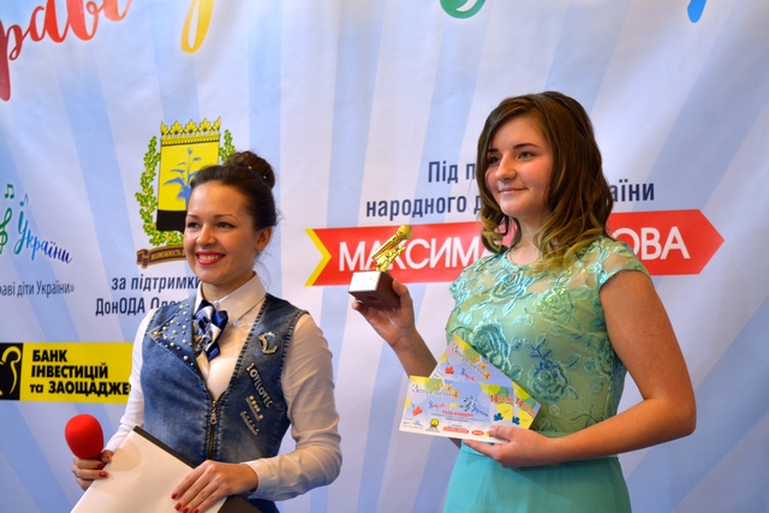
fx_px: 1763
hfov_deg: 24.6
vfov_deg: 16.6
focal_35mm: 82
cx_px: 384
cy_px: 256
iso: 720
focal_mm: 55
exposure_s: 1/30
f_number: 5.6
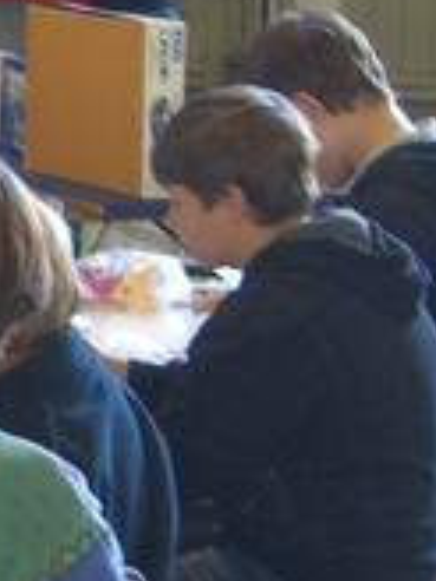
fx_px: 3107
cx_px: -383
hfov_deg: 7.7
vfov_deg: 10.7
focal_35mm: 185
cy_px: 244
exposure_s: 1/30
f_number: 2.8
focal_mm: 7.9
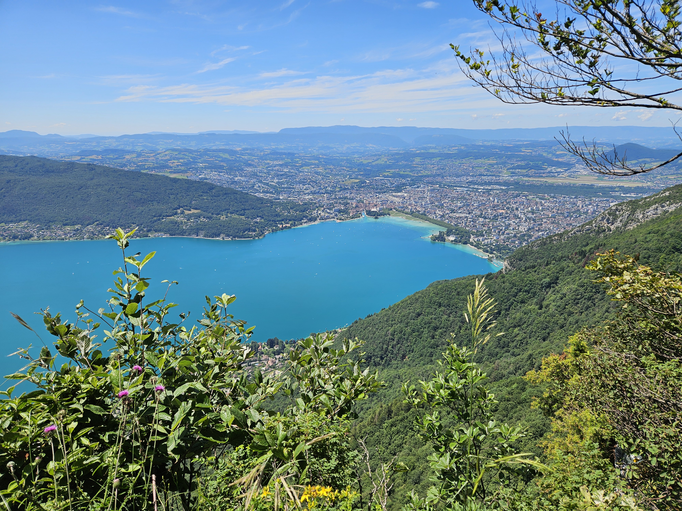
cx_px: 341
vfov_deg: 58.9
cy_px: 256
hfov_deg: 73.9
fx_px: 453
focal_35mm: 23
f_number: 1.8
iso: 25
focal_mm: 5.4
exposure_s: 1/2180
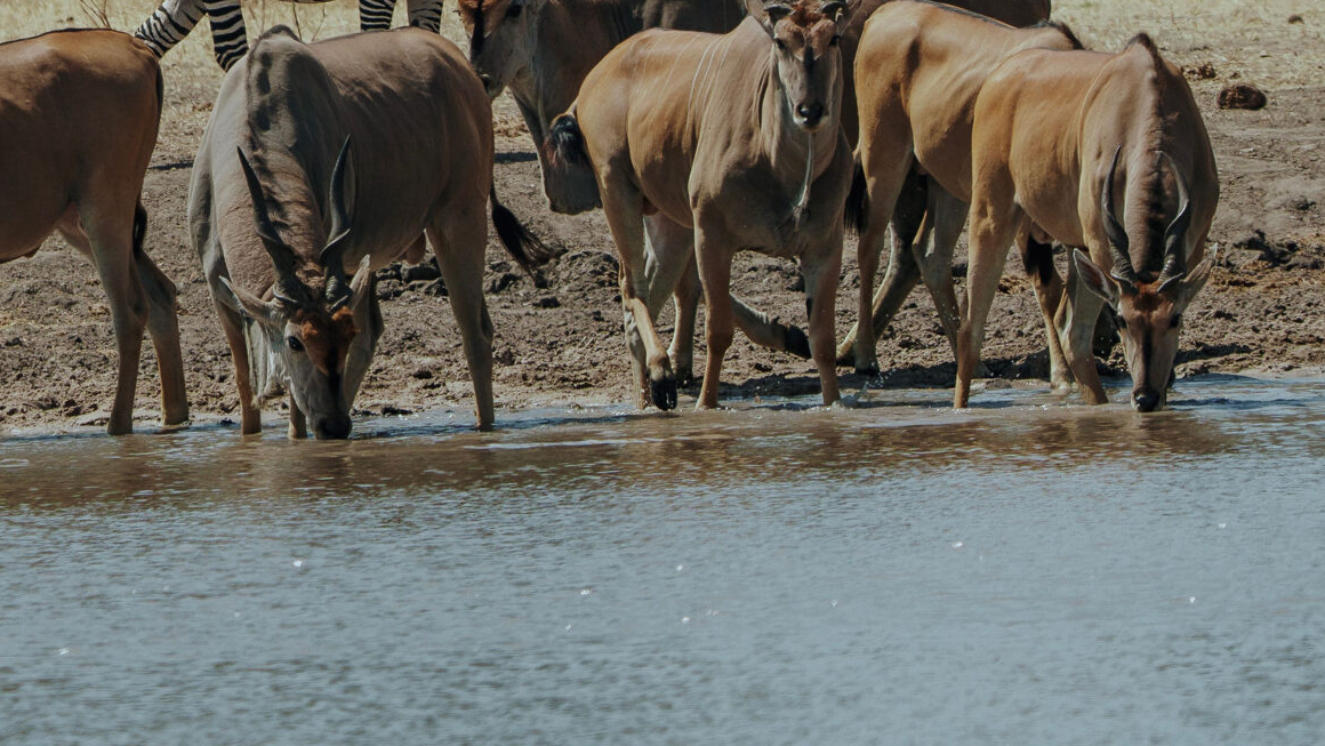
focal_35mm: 1081
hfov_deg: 2.0
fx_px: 37987
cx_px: 327
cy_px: -19
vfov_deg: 1.1
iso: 200
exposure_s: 1/1000
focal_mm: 388
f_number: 6.3
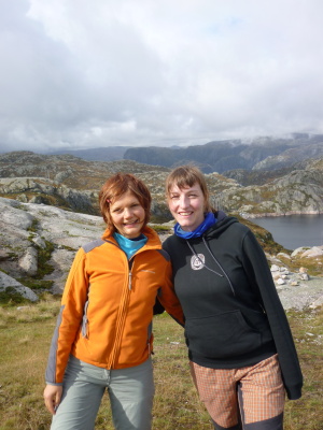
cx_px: 162
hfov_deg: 42.9
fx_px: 411
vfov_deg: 55.4
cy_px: 215
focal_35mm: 33
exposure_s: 1/800
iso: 80
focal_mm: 5.5
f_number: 2.8
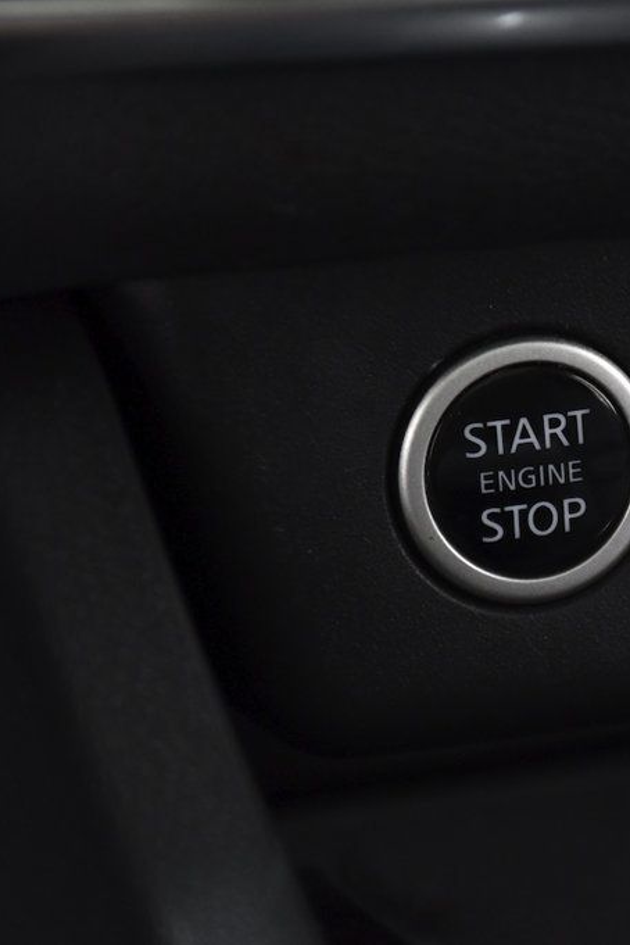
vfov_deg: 6.5
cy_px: 472
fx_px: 8294
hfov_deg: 4.3
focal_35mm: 316
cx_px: 587
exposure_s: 1/40
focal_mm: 140
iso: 1250
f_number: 5.6
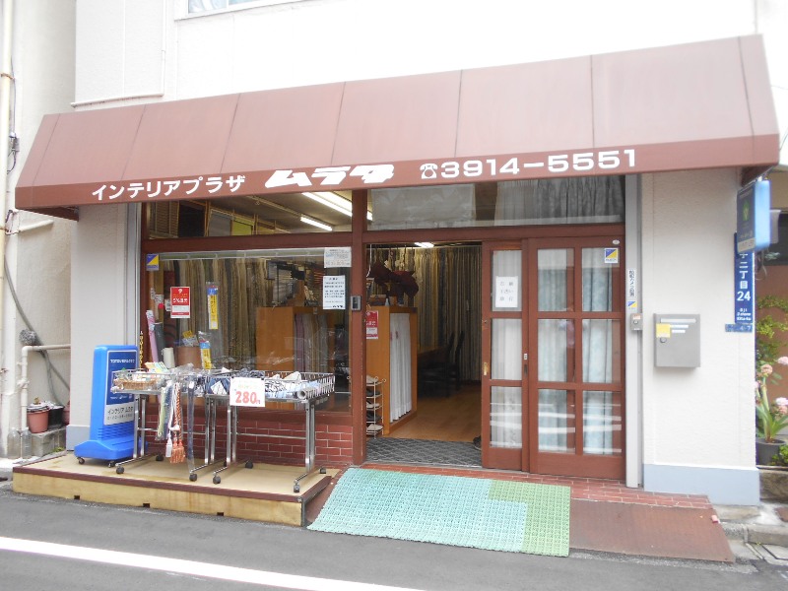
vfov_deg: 53.1
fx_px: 592
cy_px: 296
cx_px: 394
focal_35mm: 26
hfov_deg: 67.3
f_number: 3.2
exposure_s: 1/60
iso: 80
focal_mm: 4.6
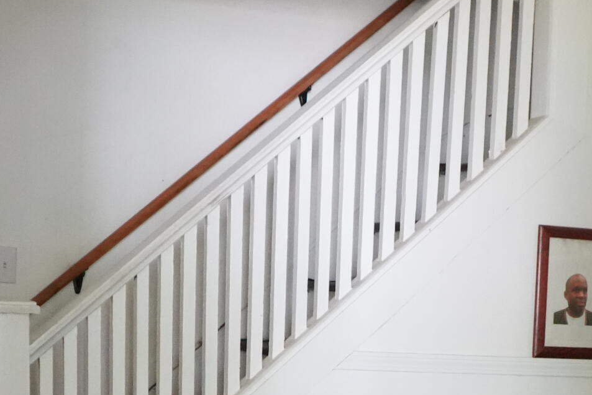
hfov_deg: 23.8
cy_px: 508
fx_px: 1397
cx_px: 405
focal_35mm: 85
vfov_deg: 15.3
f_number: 4
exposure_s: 1/160
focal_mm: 18
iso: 5000
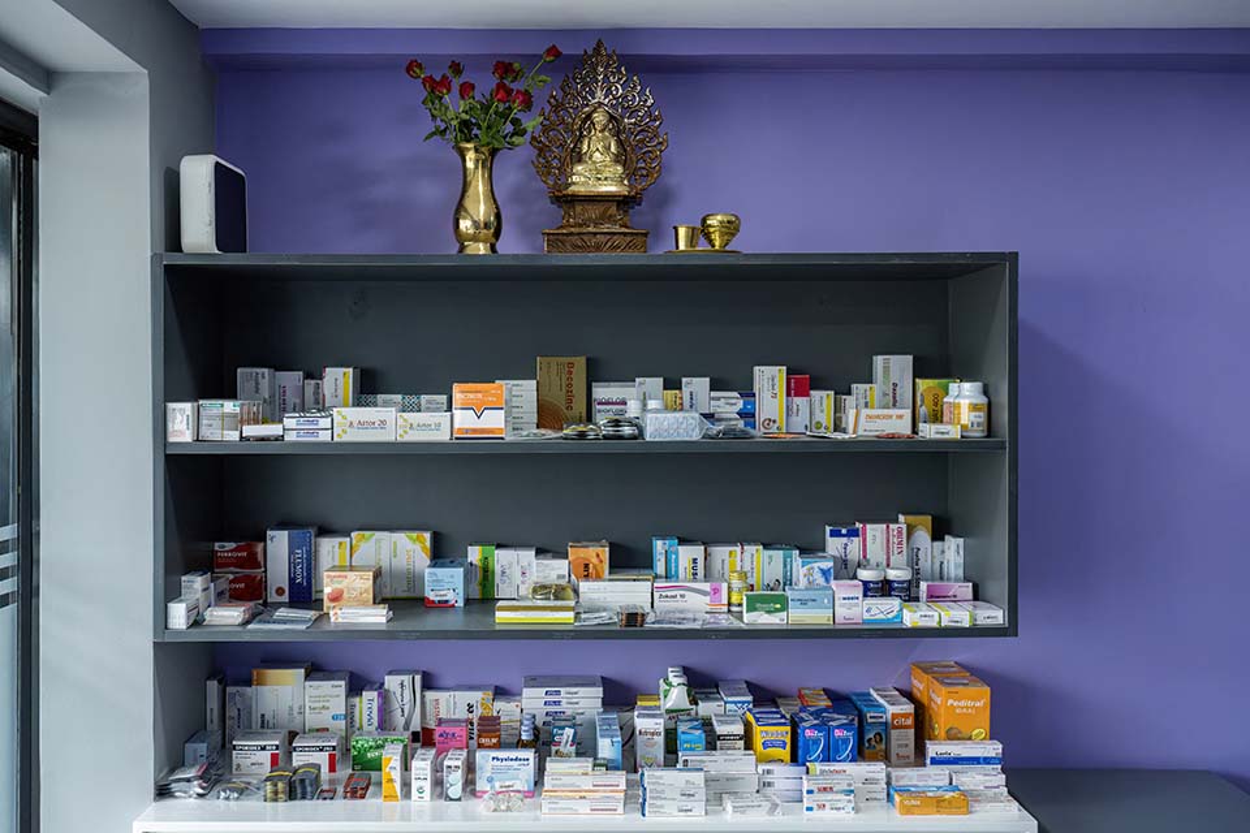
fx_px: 1215
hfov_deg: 54.4
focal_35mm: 35
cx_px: 625
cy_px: 416
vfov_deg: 37.9
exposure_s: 1/250
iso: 7200
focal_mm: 35
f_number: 7.1
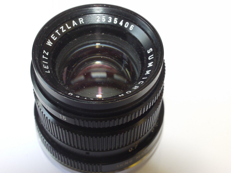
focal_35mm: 60
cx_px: 116
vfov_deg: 24.4
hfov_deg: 32.2
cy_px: 86
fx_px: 400
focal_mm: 30
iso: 800
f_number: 10
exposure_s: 1/30
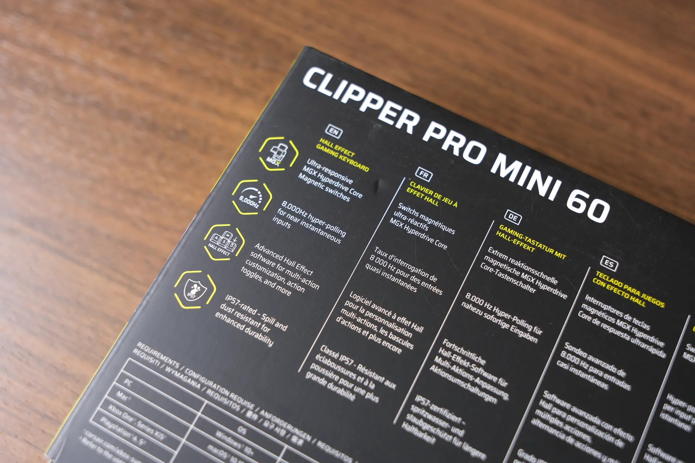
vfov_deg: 35.9
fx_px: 714
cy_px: 232
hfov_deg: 51.9
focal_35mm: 37
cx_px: 348
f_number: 2.8
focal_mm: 24.9
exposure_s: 1/100
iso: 250
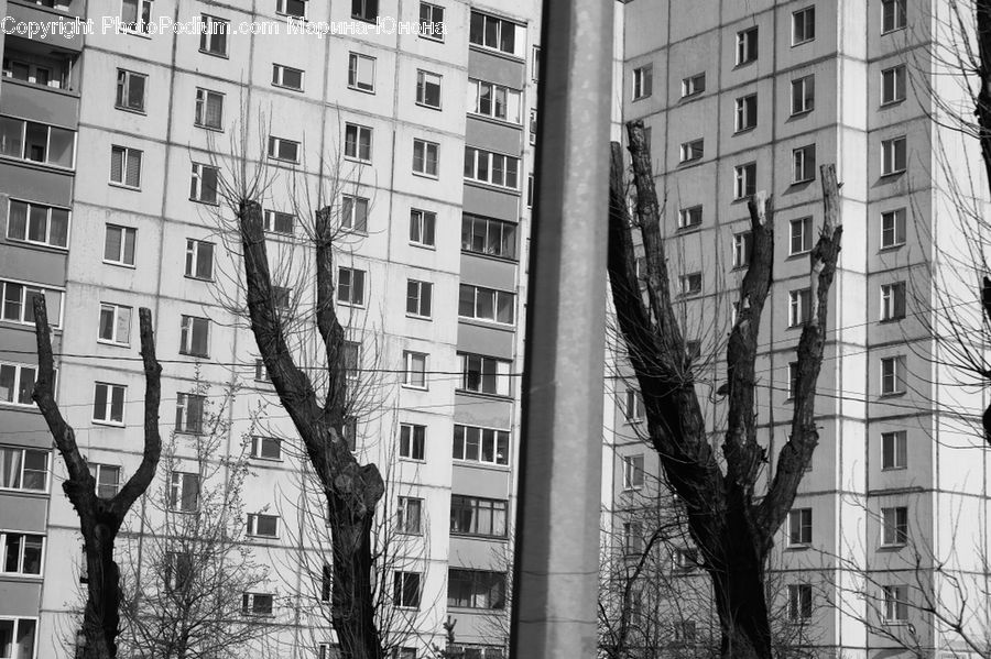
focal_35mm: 75
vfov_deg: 18.2
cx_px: 496
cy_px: 330
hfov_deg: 27.0
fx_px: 2063
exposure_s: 1/400
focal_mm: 50
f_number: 5.6
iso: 100
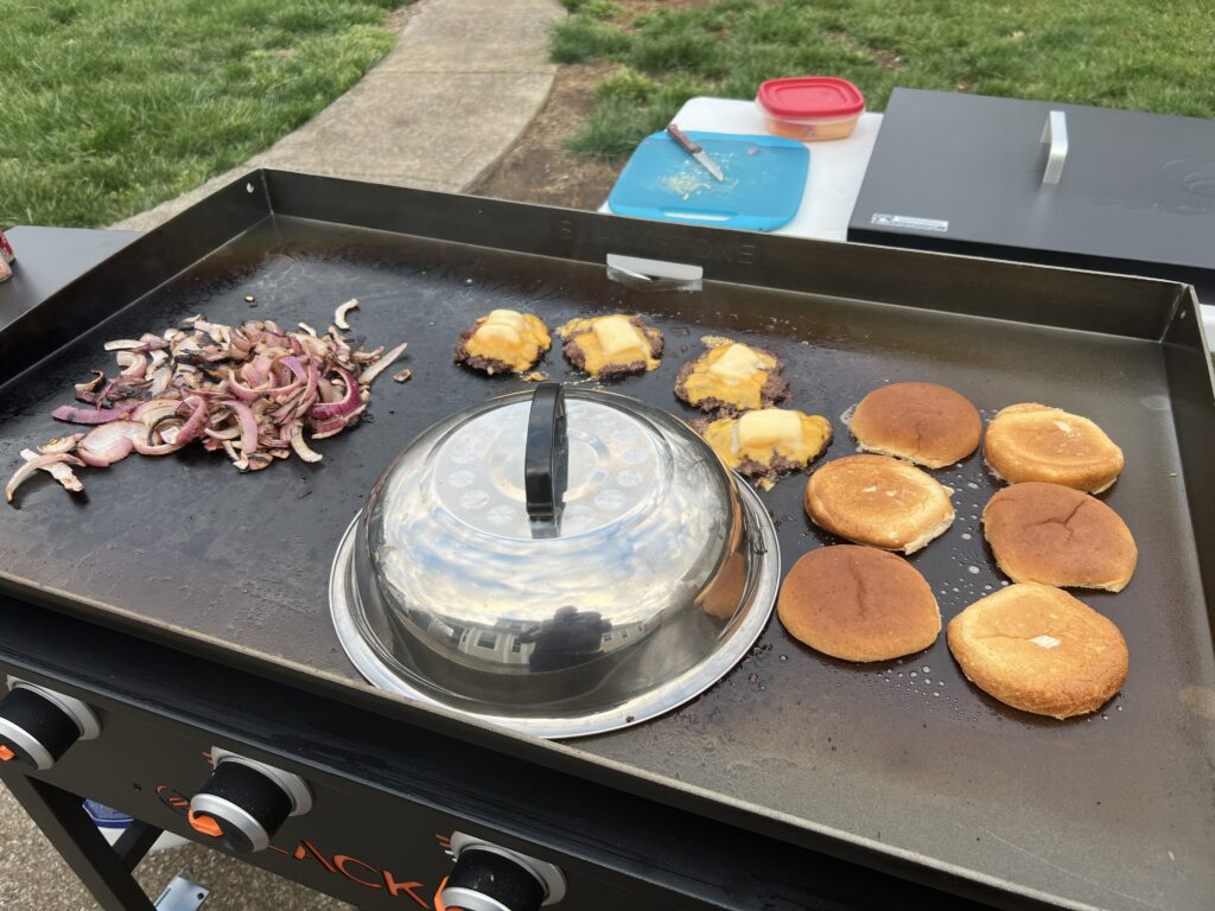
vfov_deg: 53.1
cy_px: 456
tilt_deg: -40.6
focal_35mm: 26
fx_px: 913
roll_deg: +3.0
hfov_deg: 67.3
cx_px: 608
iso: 50
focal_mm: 5.7
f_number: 1.5
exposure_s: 1/370
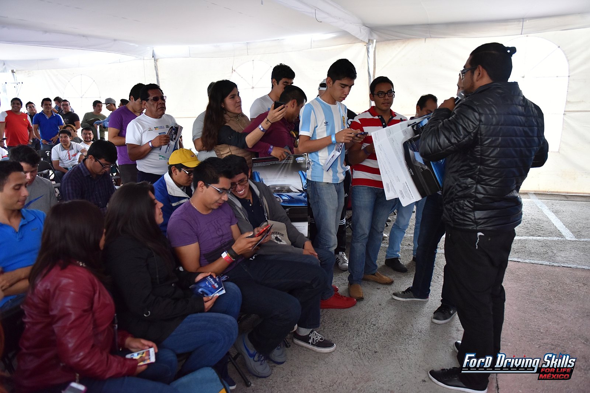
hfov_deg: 69.4
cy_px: 196
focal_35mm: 26
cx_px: 295
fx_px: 426
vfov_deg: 49.6
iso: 2000
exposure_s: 1/200
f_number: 2.8
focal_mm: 26
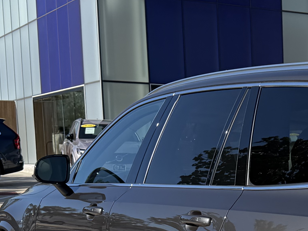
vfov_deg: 16.0
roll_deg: -0.4
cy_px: 254
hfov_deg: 20.6
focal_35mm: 90
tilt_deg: -4.9
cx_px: 355
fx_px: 801
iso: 80
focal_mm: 6.76
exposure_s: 1/4673
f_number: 1.78
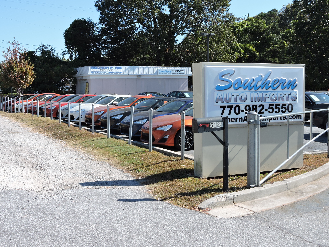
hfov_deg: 38.2
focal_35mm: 50
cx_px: 164
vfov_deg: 29.1
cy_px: 124
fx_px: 475
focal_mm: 9
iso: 100
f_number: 4
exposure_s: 1/500
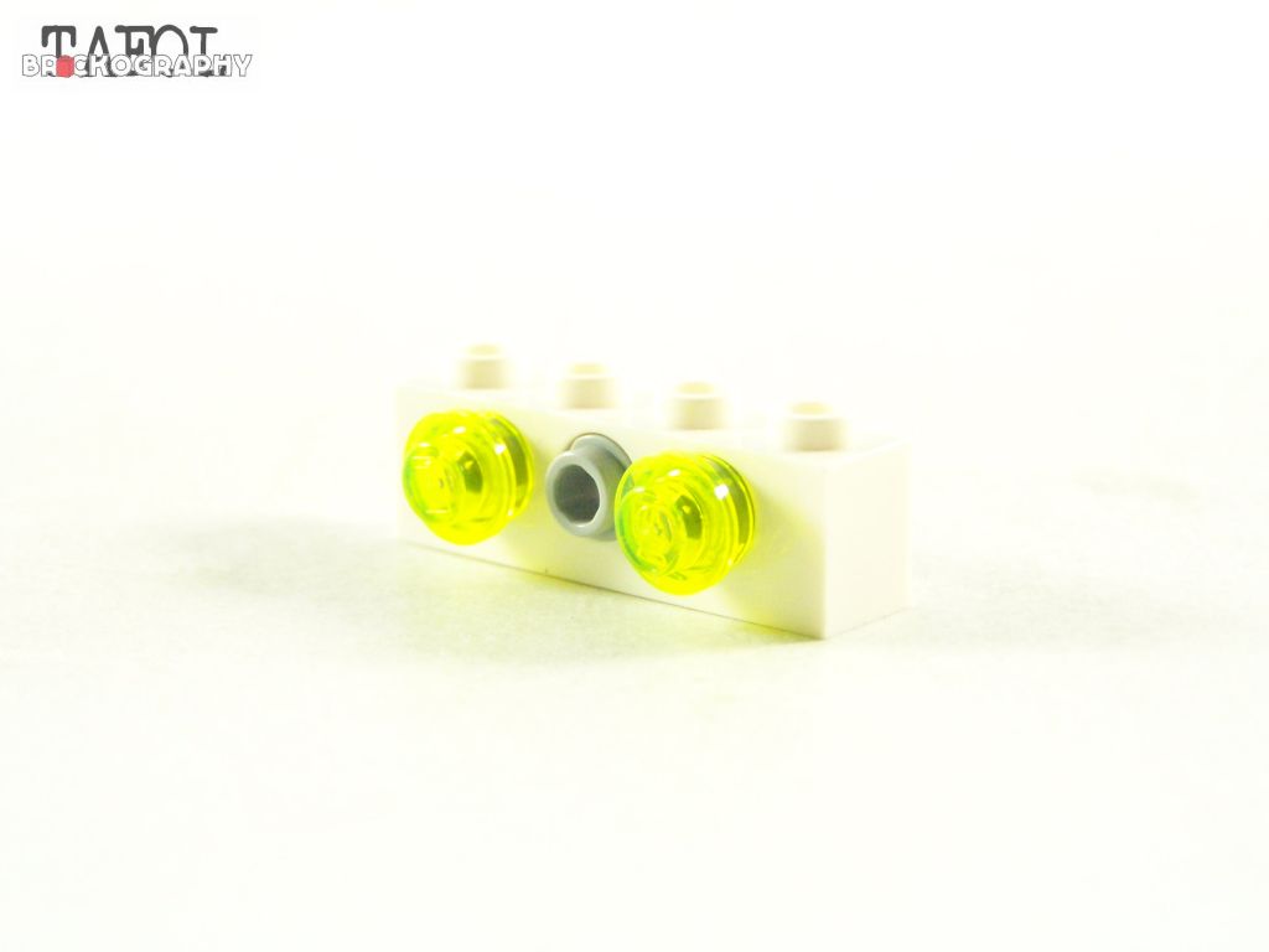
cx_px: 634
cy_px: 476
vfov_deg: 18.0
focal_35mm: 82
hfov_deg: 23.8
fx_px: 3006
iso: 400
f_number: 3.2
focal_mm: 13.7
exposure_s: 1/60
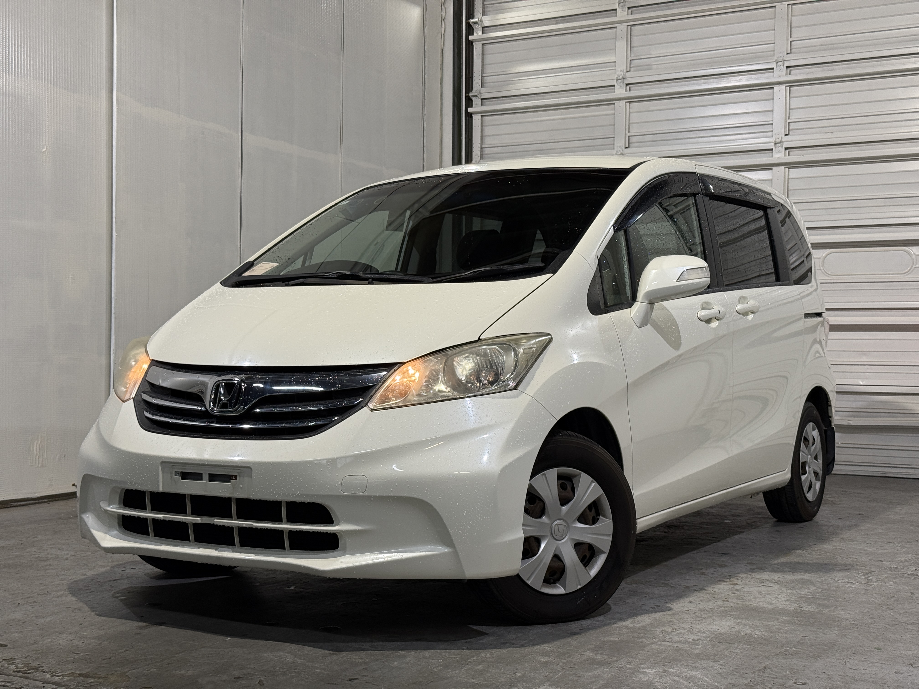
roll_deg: -0.5
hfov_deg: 39.7
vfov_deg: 30.3
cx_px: 460
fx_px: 1274
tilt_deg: +0.3
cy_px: 344
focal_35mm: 48
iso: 50
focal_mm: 6.76
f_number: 1.78
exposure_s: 1/60
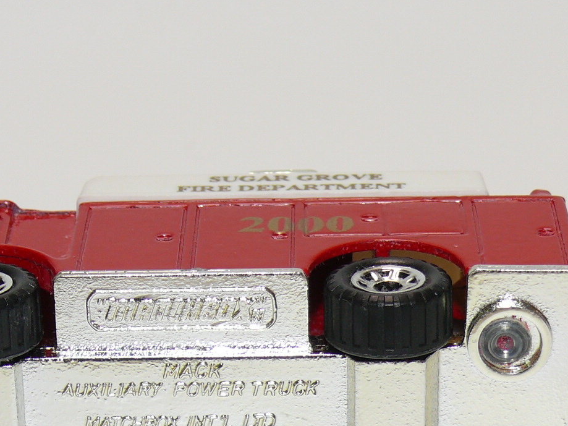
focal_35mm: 155
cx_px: 187
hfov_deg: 12.7
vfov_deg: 9.5
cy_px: 348
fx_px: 2543
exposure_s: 1/30
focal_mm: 12.5
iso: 100
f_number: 4
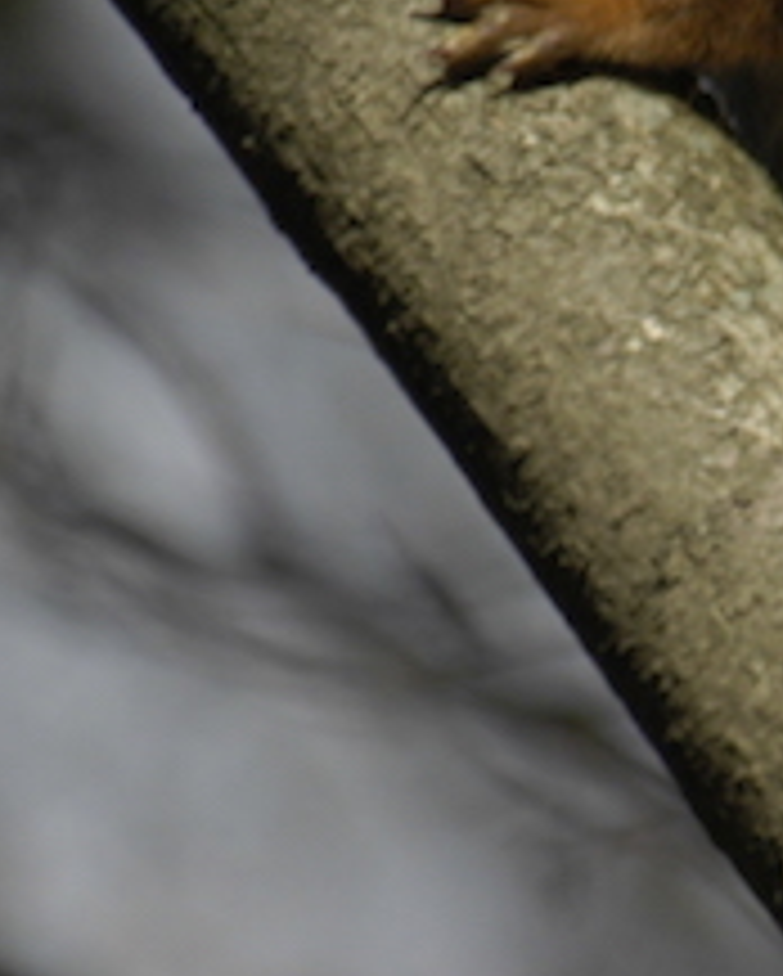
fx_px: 76482
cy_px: 531
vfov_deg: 0.7
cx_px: 918
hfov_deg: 0.6
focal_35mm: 2644
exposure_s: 1/1000
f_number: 5.6
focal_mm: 340
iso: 200
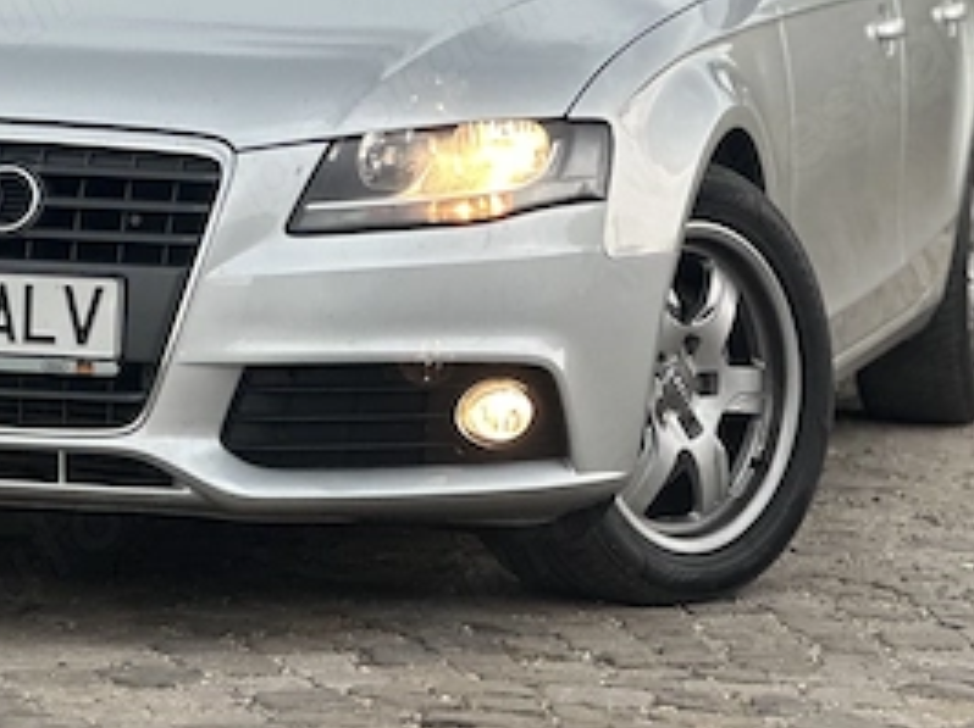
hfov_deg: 11.4
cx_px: 278
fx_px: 4891
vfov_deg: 8.5
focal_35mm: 174
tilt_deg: +1.0
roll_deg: -0.8
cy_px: 77
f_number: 2.8
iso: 50
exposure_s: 1/121
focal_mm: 9
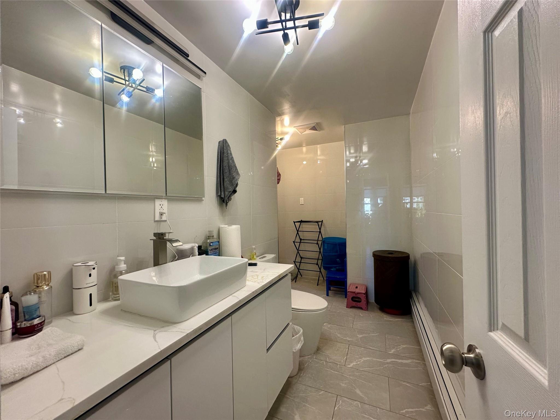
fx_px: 226
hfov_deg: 102.1
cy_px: 210
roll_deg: +1.1
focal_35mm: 14
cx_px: 280
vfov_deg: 85.7
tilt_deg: +0.1
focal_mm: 2.22
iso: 200
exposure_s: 1/120
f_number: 2.2
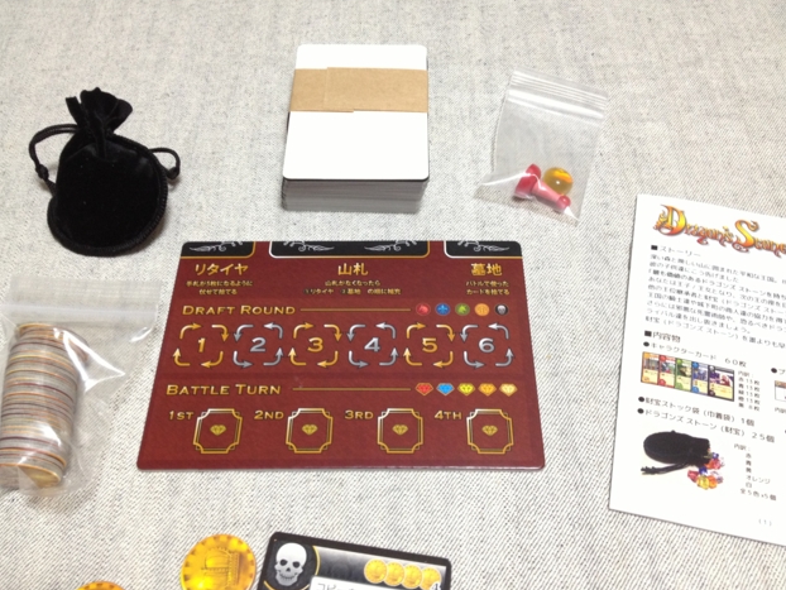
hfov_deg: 51.3
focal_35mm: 36
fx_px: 818
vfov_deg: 39.7
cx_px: 397
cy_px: 302
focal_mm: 4.28
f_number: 2.4
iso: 160
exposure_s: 1/20
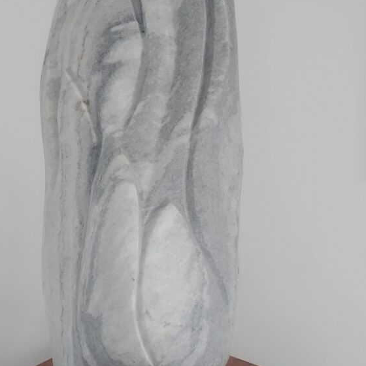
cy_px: 195
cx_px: 139
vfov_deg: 40.0
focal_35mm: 42
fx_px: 502
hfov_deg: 39.8
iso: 200
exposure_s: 1/33
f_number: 2.2
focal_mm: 3.82
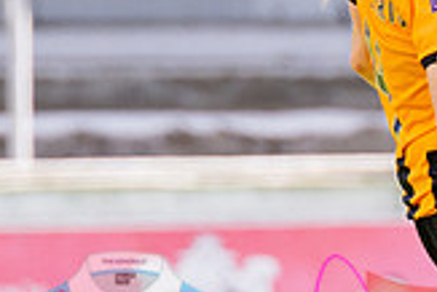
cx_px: 513
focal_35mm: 1994
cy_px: 211
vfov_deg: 0.7
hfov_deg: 1.0
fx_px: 24226
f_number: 4
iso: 400
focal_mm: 280
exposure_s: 1/1600
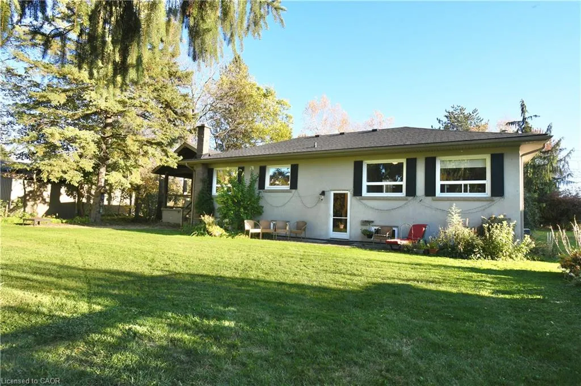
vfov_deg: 64.5
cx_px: 290
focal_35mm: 19
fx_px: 306
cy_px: 193
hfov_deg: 87.0
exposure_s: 1/100
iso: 250
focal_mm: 13
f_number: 9
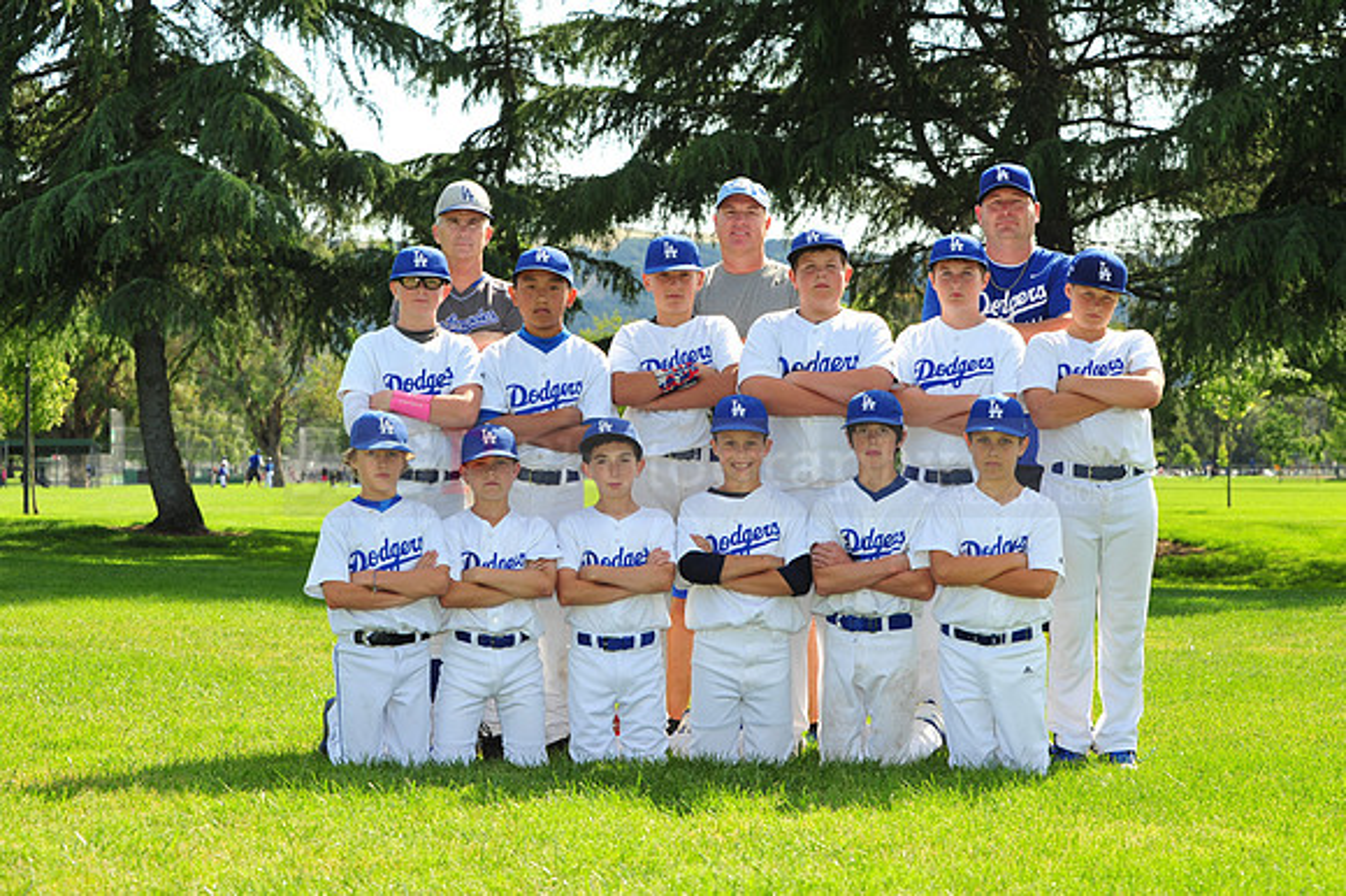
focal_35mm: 80
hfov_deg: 25.4
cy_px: 448
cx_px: 673
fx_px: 2989
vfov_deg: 17.0
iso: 320
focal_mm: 80
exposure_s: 1/400
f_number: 8
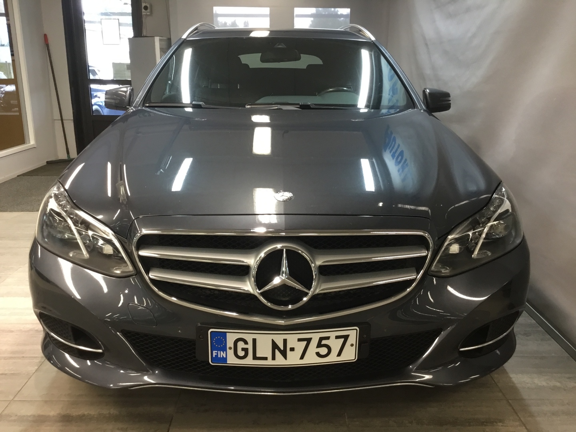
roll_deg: +0.3
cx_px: 288
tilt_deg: -15.6
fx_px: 516
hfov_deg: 58.4
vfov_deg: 45.4
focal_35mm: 31
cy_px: 216
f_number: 2.4
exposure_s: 1/33
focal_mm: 3.3
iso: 100
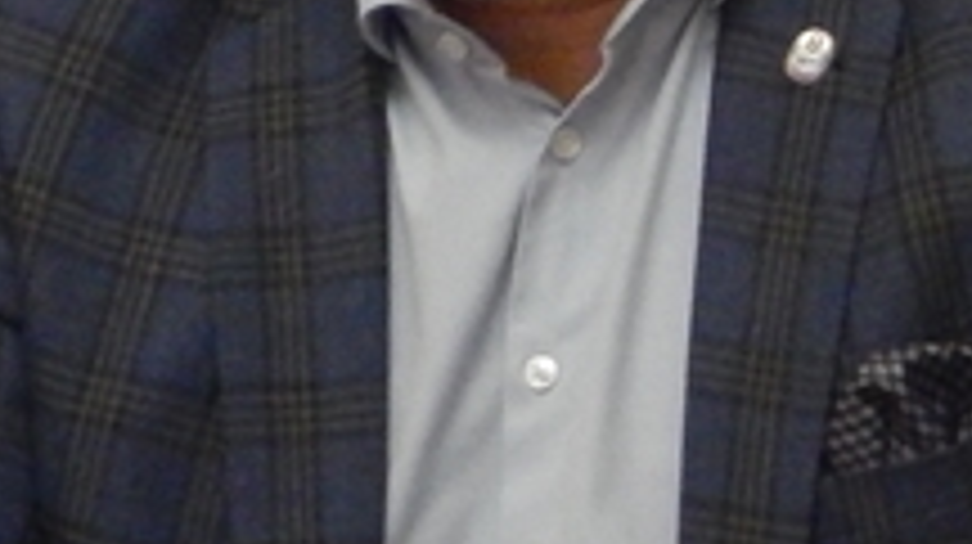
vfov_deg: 2.6
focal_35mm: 475
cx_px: -855
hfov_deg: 4.5
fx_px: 12230
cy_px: 292
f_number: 4.4
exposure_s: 1/60
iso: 800
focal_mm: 16.6
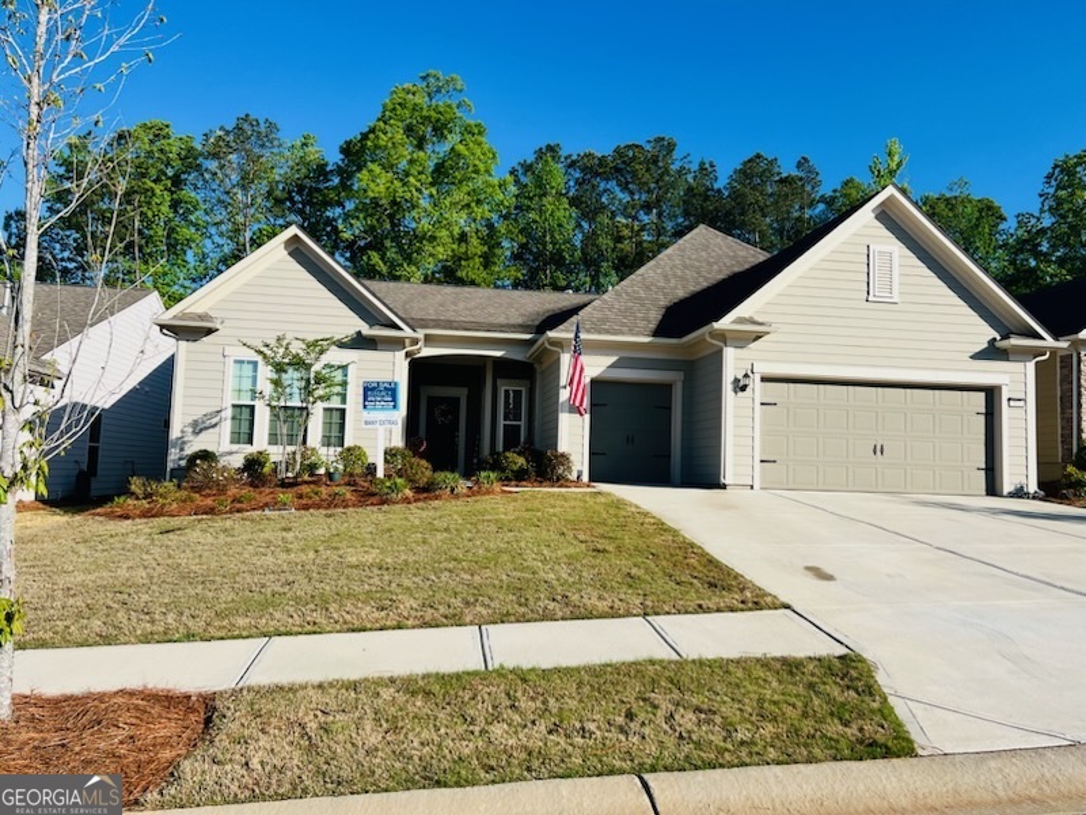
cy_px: 408
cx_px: 543
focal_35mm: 26
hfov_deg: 67.3
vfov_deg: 53.1
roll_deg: -1.6
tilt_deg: +4.8
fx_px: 816
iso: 50
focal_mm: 5.7
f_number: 1.5
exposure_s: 1/4630
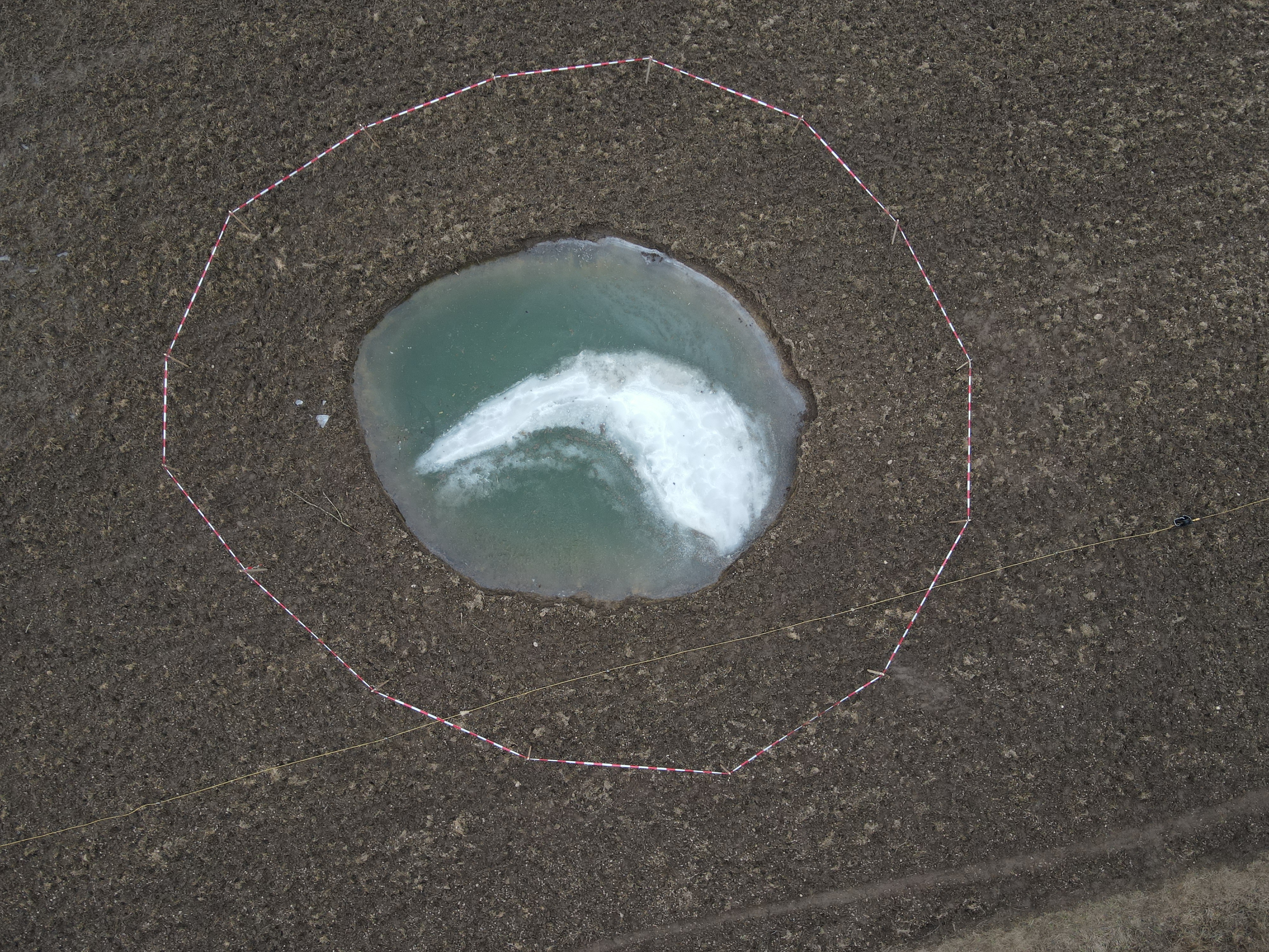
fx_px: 880
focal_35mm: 24
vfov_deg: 56.8
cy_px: 476
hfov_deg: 71.6
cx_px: 634
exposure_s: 1/100
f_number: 2.8
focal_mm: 4.5
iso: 100
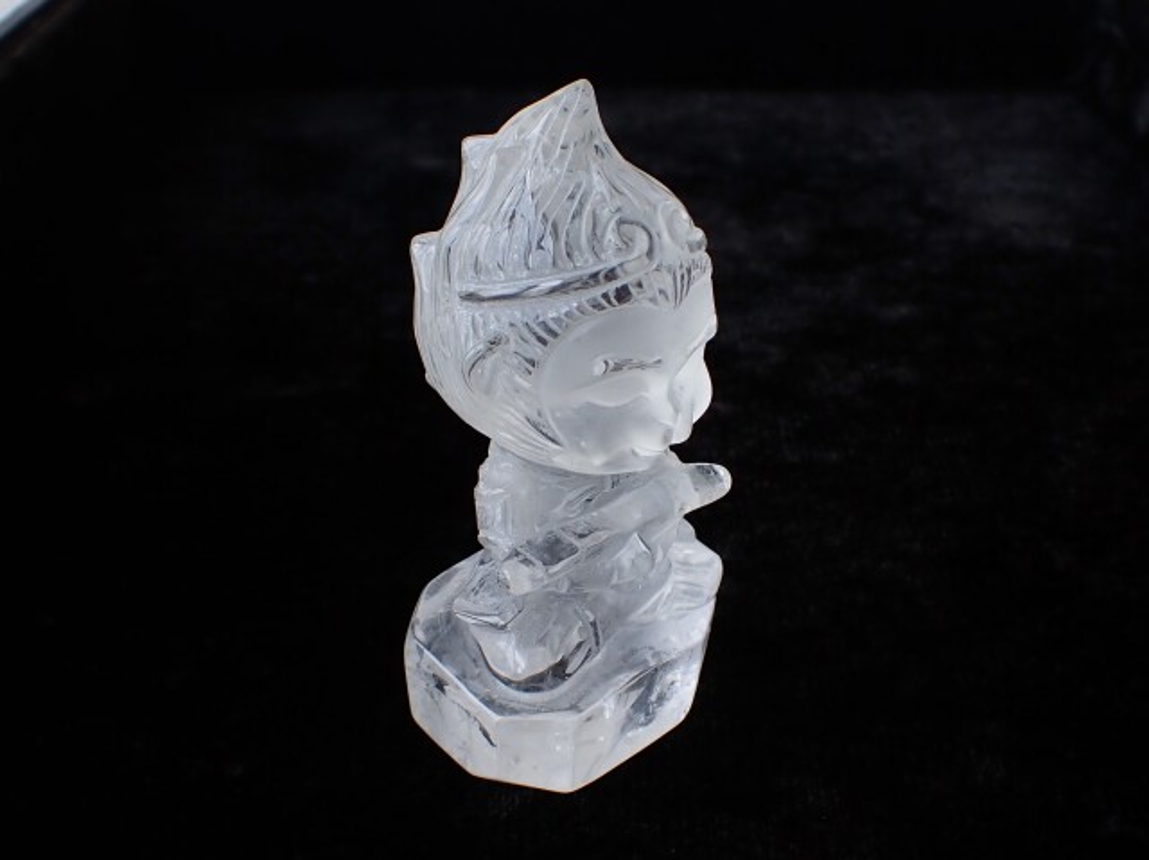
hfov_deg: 60.0
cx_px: 574
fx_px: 995
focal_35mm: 30
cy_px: 430
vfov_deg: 46.7
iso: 100
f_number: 3.2
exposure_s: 1/125
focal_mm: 5.4
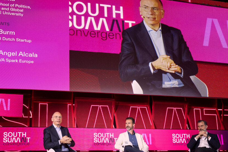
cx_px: 82
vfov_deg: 27.0
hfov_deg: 39.3
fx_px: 317
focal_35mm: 50
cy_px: 85
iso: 1250
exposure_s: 1/160
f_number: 4.5
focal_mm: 35
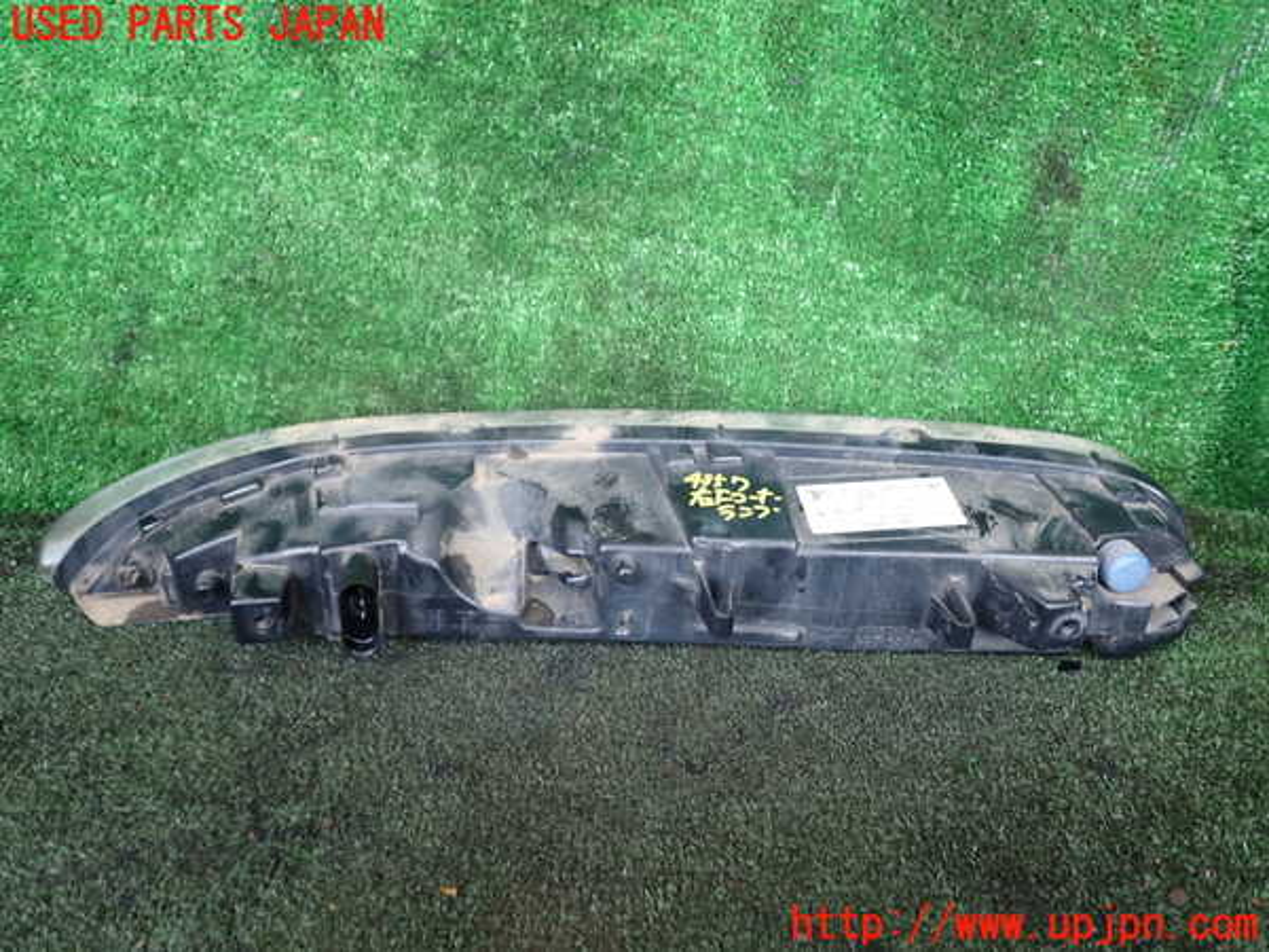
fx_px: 1100
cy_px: 476
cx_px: 634
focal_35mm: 30
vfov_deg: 46.8
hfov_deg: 60.0
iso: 200
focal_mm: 5.4
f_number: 2.3
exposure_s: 1/50
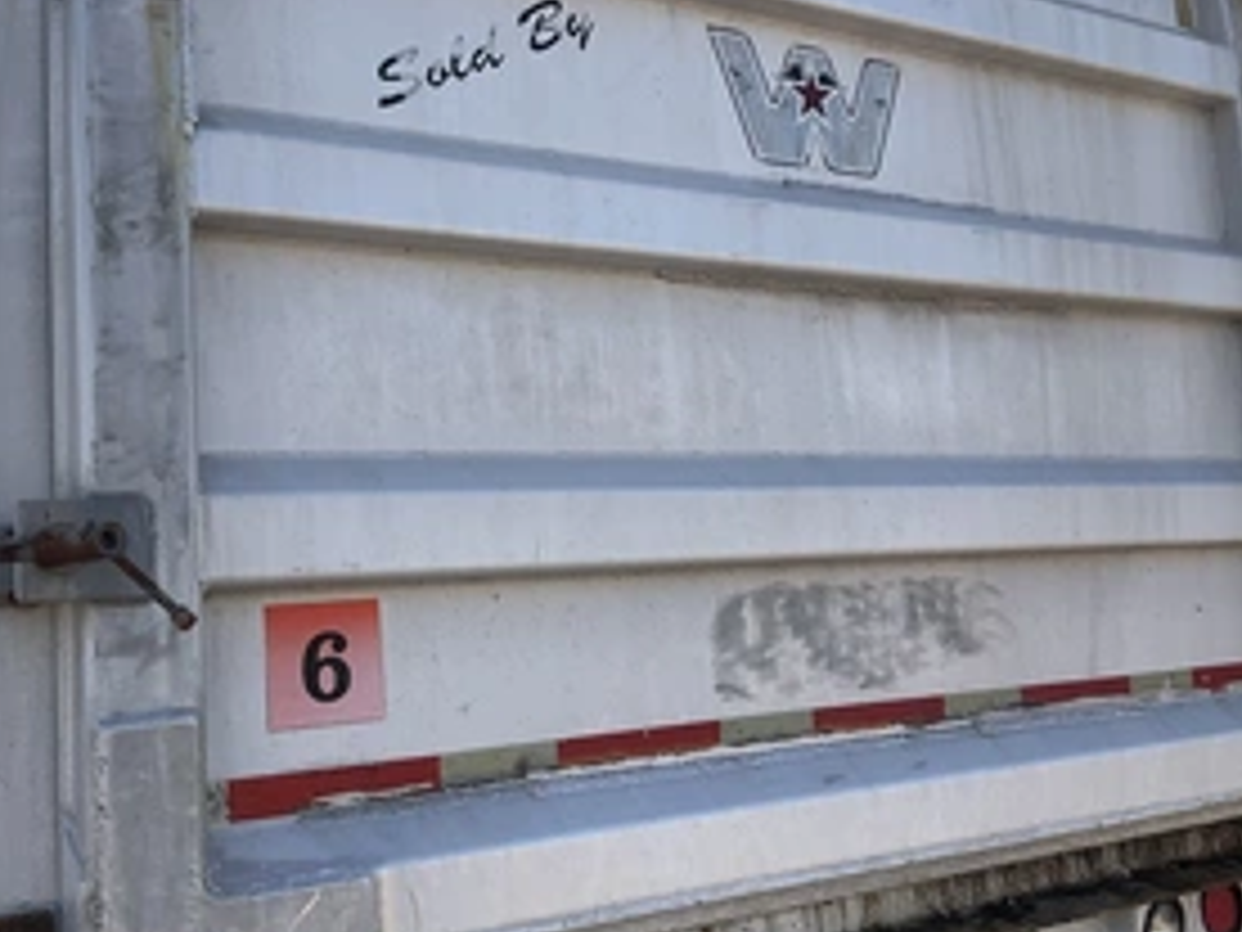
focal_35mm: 42
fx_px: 1507
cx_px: 639
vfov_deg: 34.3
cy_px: 414
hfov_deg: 44.8
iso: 25
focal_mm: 3
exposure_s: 1/1098
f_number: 1.8
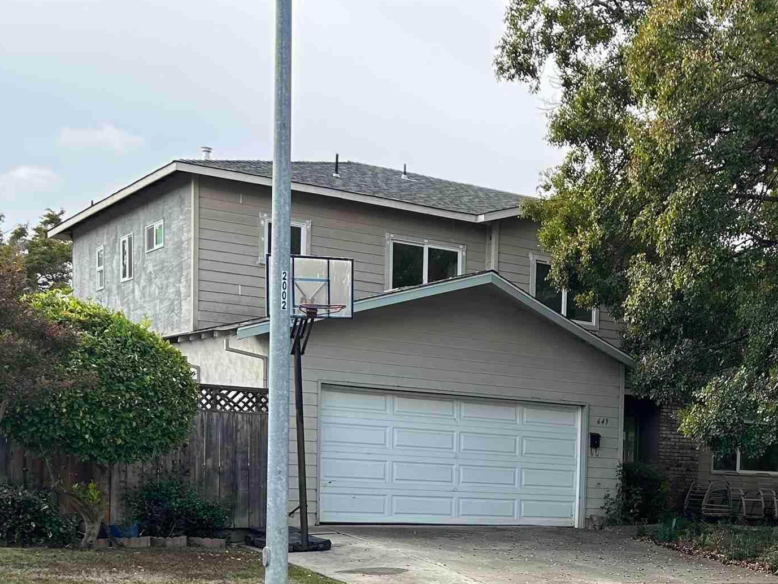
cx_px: 747
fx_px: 1304
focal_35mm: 58
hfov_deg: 31.2
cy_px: 572
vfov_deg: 24.2
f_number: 1.5
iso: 50
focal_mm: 5.7
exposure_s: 1/575
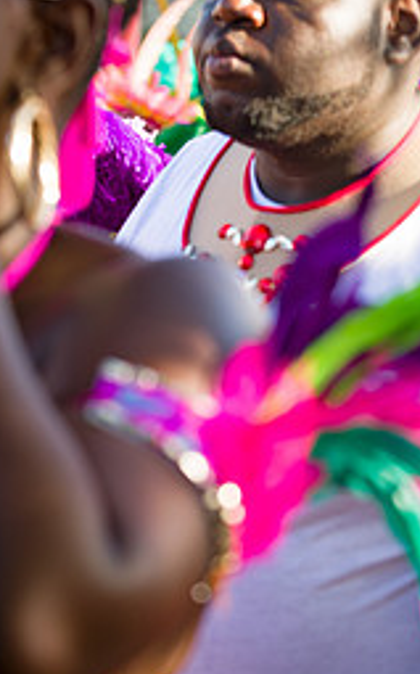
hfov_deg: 9.7
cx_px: 313
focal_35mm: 135
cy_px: 328
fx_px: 2477
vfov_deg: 15.5
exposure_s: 1/160
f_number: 4.5
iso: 100
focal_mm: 75
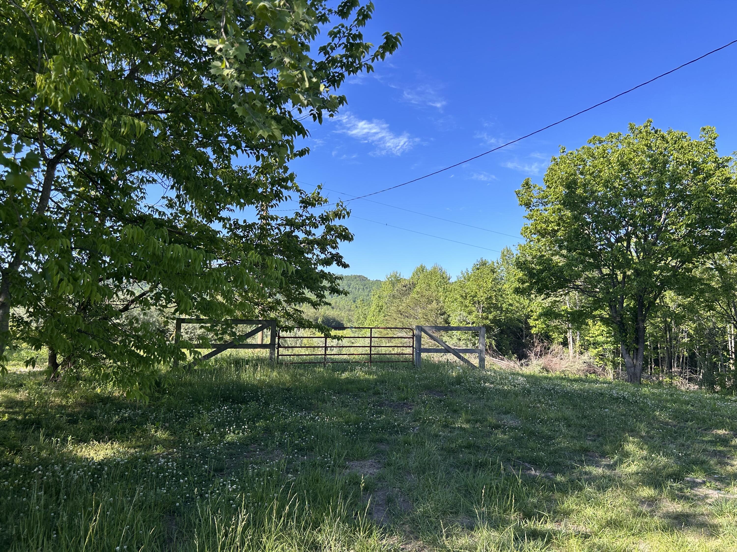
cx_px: 368
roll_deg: -4.4
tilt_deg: +3.6
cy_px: 276
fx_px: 554
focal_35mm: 26
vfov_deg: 53.1
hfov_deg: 67.3
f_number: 1.5
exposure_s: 1/1808
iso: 50
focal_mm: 5.7
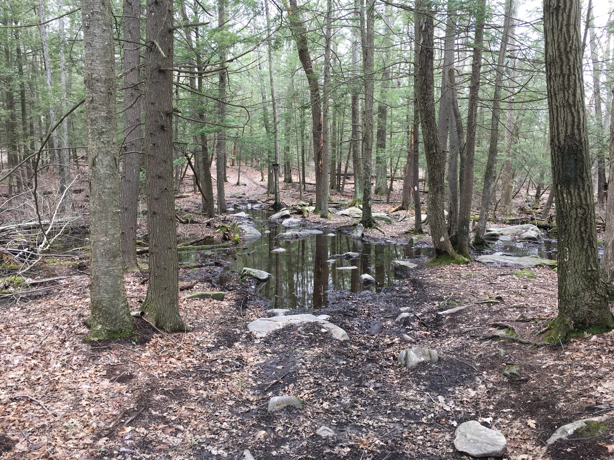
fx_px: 514
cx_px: 307
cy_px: 230
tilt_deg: -7.2
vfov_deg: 48.2
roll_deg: -0.1
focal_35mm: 29
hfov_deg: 61.7
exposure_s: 1/60
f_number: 2.2
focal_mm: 4.15
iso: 25
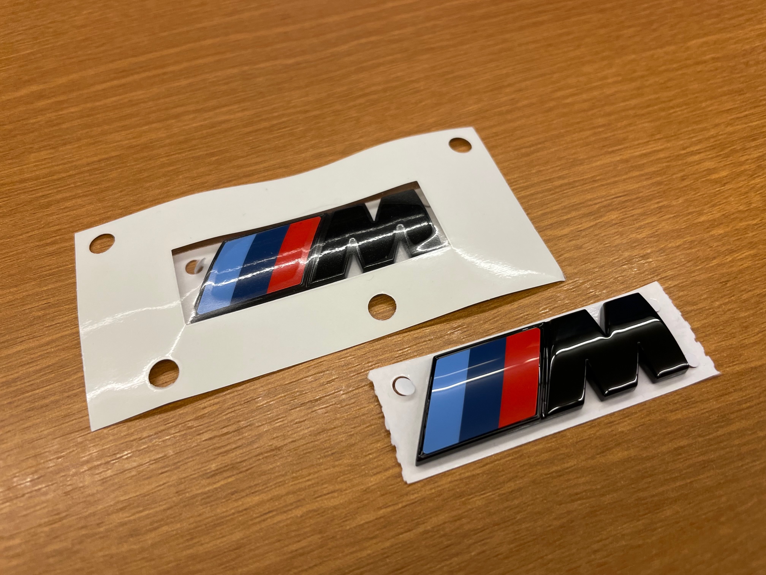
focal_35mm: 26
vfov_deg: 53.1
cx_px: 383
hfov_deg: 67.3
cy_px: 288
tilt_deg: -56.5
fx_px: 575
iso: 125
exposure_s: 1/120
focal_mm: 4.2
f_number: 1.6
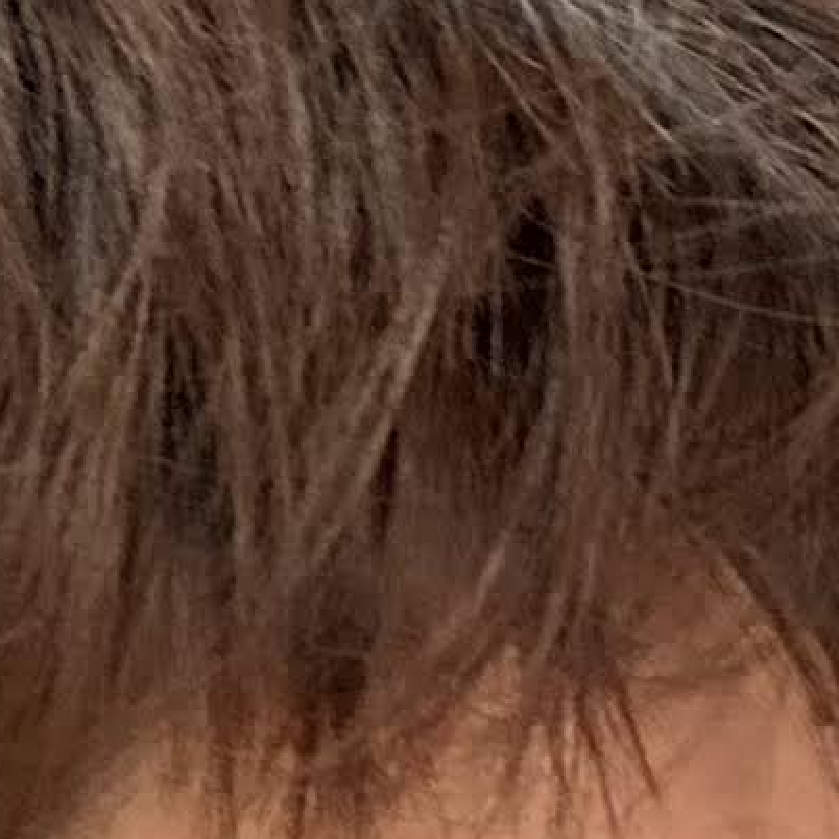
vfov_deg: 7.4
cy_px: 2346
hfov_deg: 7.8
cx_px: 1741
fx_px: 5841
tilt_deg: -26.6
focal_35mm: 213
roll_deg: -5.6
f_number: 1.78
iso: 250
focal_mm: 6.86
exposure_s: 1/59
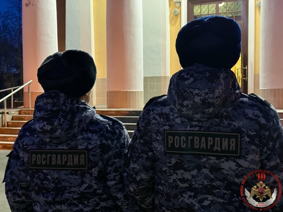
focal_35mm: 48
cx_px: 142
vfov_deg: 30.3
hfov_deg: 39.7
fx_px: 392
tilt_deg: -2.0
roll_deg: +0.6
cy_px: 106
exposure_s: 1/25
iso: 400
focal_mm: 6.76
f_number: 1.78
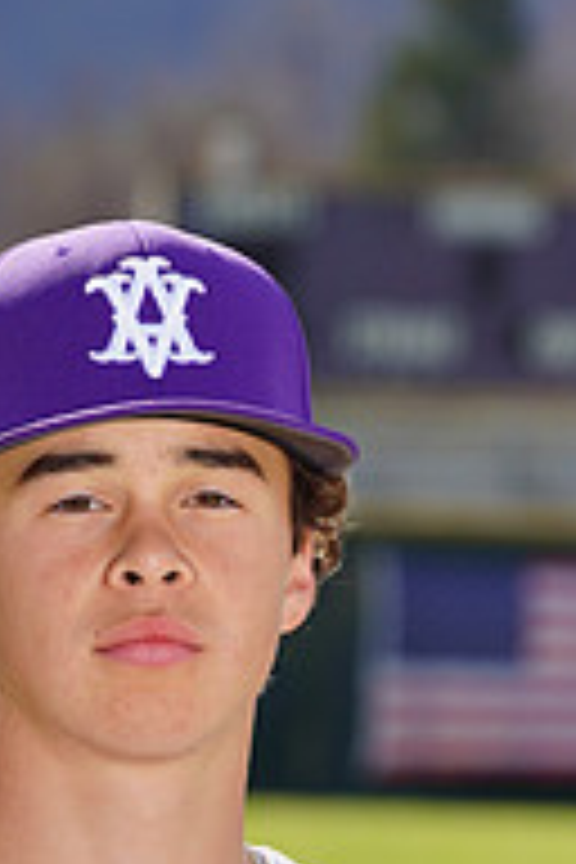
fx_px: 15767
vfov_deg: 3.1
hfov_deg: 2.1
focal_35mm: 657
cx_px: 137
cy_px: 994
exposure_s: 1/250
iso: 100
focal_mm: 218
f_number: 9
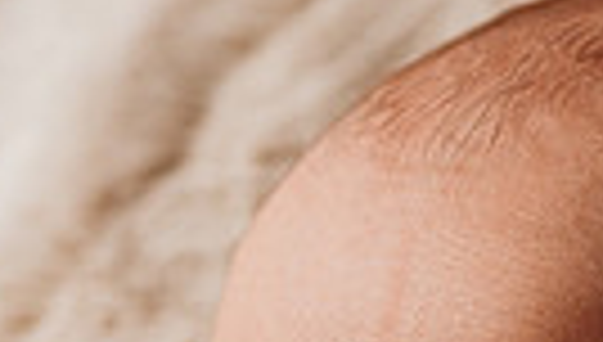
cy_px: 704
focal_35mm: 235
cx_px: 554
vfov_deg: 5.1
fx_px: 3765
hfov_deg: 9.1
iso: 100
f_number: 4
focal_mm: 52
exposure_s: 1/160
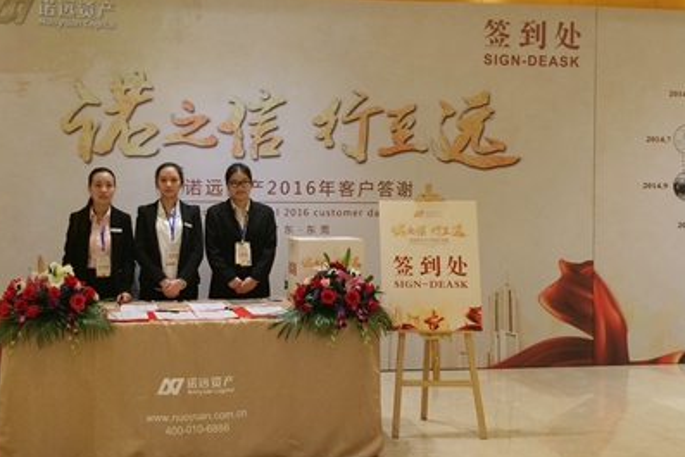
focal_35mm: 41
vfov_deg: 32.6
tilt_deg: -1.6
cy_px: 210
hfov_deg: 47.1
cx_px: 273
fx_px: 780
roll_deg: -0.3
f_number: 2.2
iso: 125
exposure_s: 1/33
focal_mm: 4.15
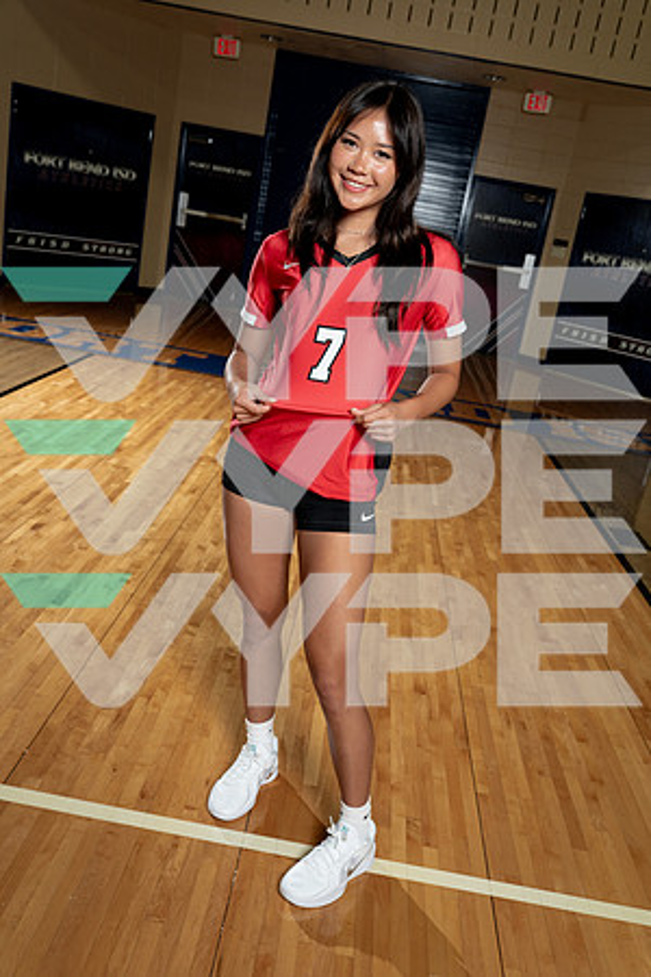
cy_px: 488
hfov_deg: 41.1
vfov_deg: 58.7
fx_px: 868
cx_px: 326
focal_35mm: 32
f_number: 5.6
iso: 500
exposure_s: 1/250
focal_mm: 32
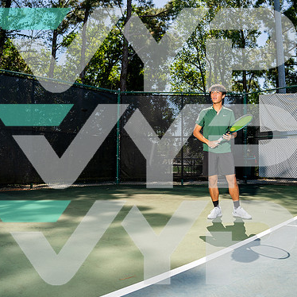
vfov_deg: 57.3
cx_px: 192
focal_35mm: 28
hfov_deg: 56.4
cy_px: 145
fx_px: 272
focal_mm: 20
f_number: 4
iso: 100
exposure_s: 1/1250
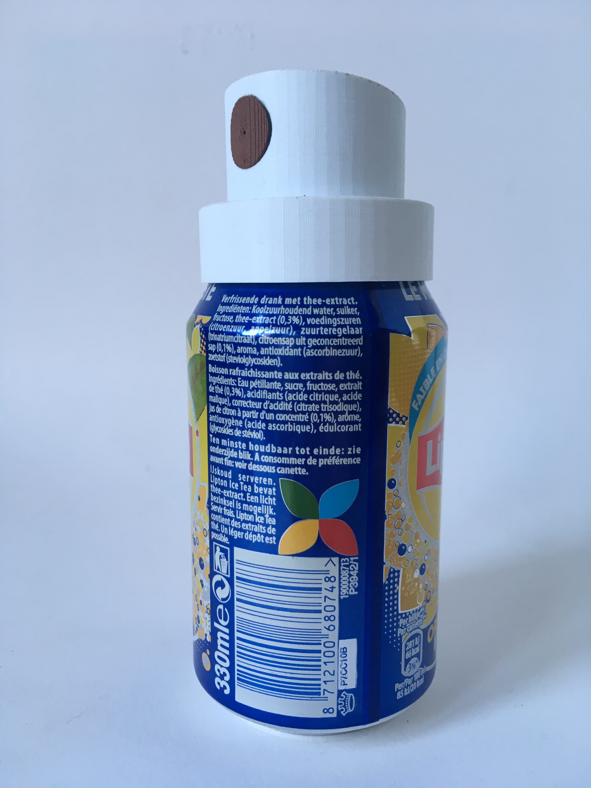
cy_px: 394
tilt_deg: -9.7
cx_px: 296
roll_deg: +0.0
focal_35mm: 29
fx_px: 660
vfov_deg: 61.7
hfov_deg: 48.2
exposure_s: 1/33
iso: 64
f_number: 2.2
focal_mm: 4.15
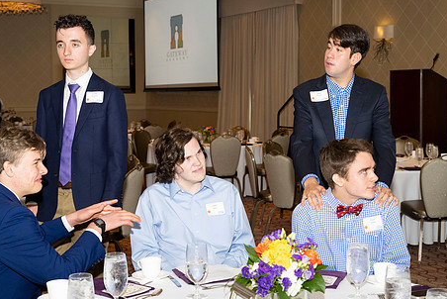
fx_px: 733
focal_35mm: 59
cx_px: 201
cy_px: 158
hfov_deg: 33.9
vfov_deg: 23.0
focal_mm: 46
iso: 1000
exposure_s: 1/125
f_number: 5.6
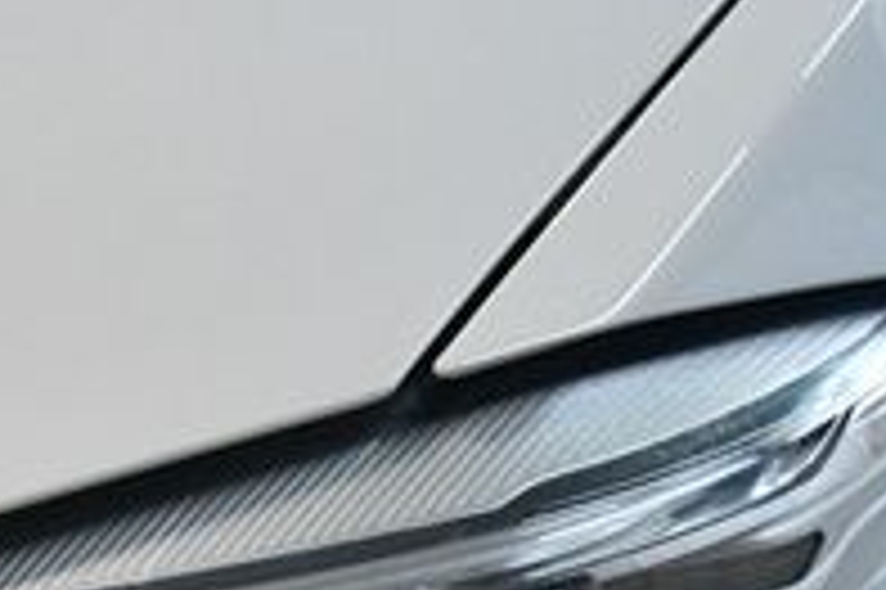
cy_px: 806
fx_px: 3123
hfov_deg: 15.6
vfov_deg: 10.5
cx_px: -144
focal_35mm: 127
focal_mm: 26
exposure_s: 1/125
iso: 1250
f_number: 3.8
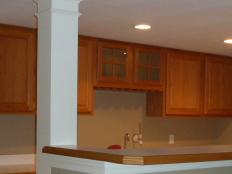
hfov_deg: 28.0
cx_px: 158
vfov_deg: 21.1
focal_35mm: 69
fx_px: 462
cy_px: 135
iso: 250
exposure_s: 1/30
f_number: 3.3
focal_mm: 4.1
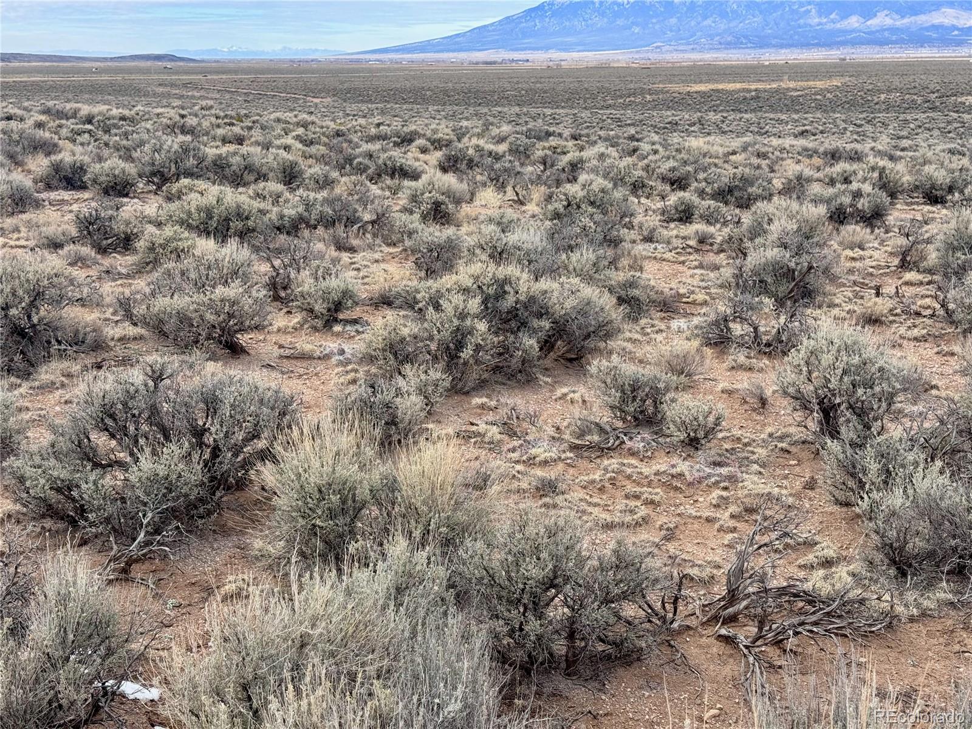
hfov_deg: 39.7
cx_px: 486
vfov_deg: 30.3
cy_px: 364
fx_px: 1348
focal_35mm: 48
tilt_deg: -13.9
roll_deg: -0.4
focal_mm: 6.76
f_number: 1.78
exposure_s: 1/1458
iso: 64
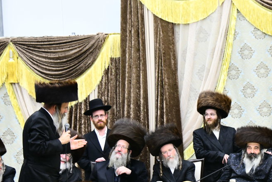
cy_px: 102
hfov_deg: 13.3
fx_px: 1156
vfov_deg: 9.0
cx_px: 243
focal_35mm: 153
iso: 2500
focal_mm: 72
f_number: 5.6
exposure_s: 1/160
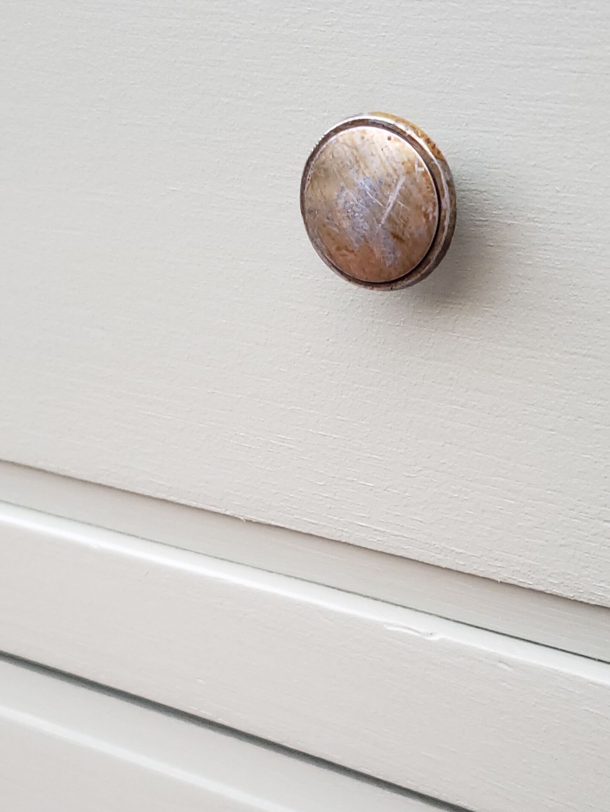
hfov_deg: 26.5
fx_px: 1292
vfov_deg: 34.7
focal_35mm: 55
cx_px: 267
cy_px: 508
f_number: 1.5
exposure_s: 1/60
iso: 160
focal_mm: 4.3
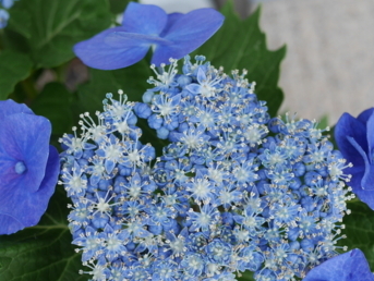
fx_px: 757
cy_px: 192
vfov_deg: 21.0
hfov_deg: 27.7
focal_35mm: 70
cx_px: 179
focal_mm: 20
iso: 200
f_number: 3.2
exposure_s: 1/400
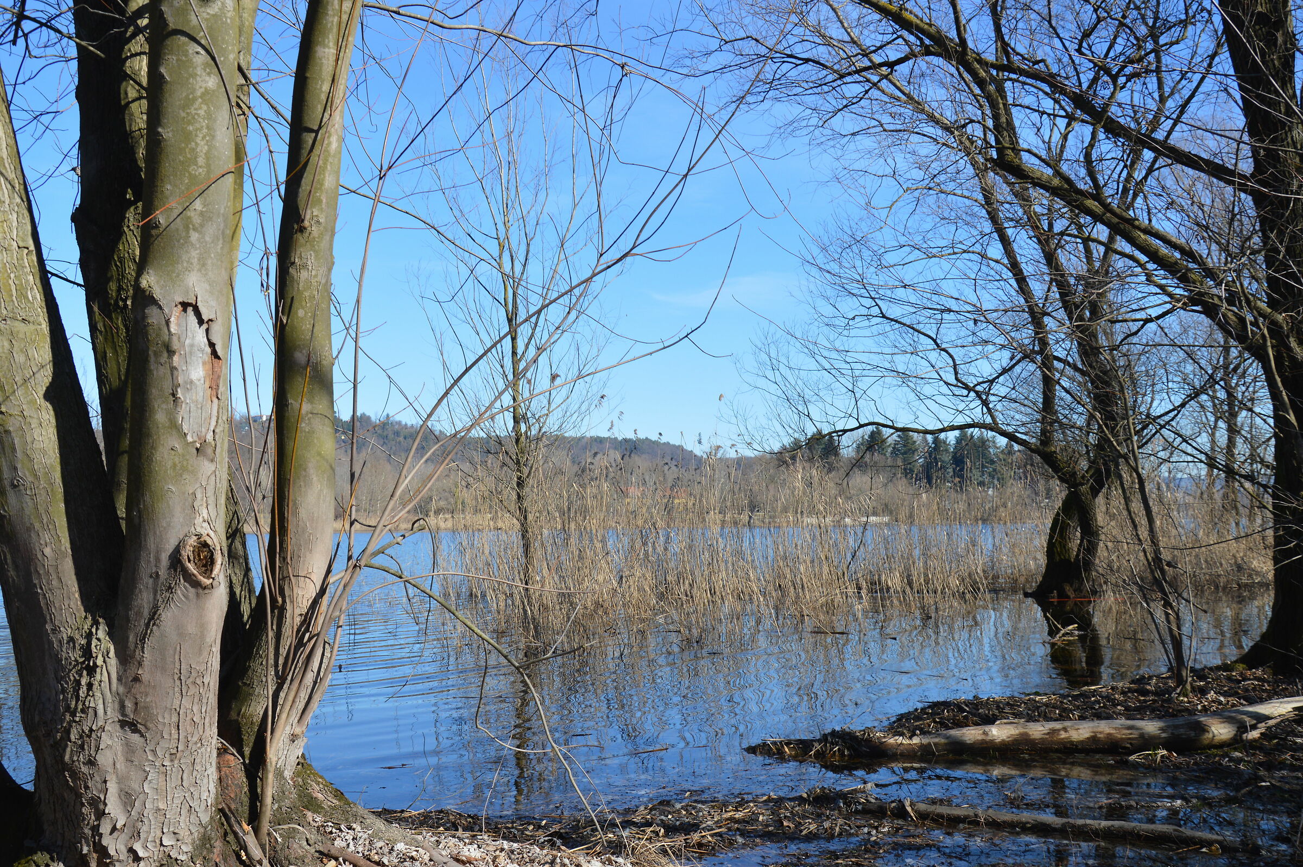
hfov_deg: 57.3
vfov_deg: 39.9
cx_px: 652
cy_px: 434
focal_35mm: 33
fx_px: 1193
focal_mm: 22
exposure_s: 1/250
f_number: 7.1
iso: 100
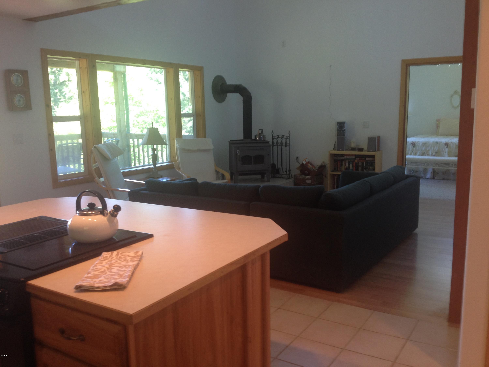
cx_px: 244
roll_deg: +0.8
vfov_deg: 40.7
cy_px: 184
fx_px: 494
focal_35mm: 35
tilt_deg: -11.4
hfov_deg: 52.6
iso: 50
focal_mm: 4.28
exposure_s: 1/24
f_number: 2.4
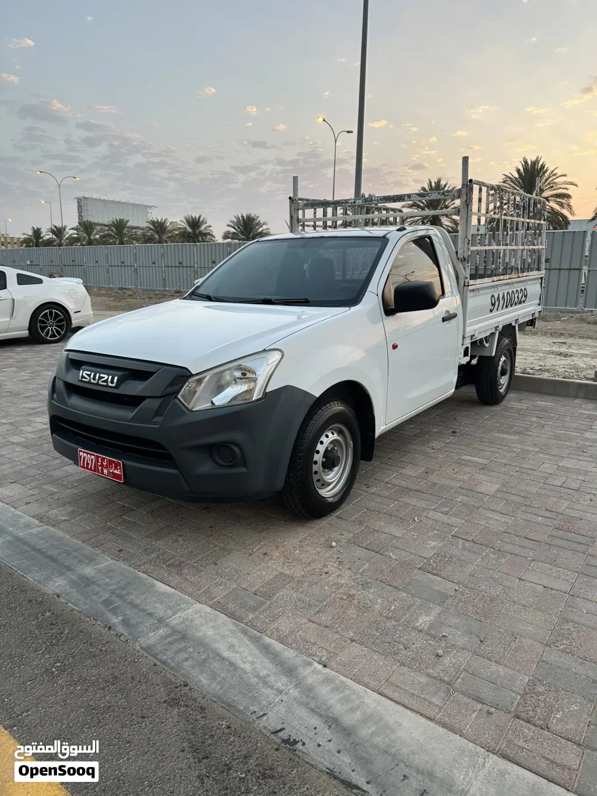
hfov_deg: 56.8
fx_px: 552
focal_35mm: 24
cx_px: 298
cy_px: 398
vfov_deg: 71.6
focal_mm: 6.86
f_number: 1.78
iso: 50
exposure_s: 1/105
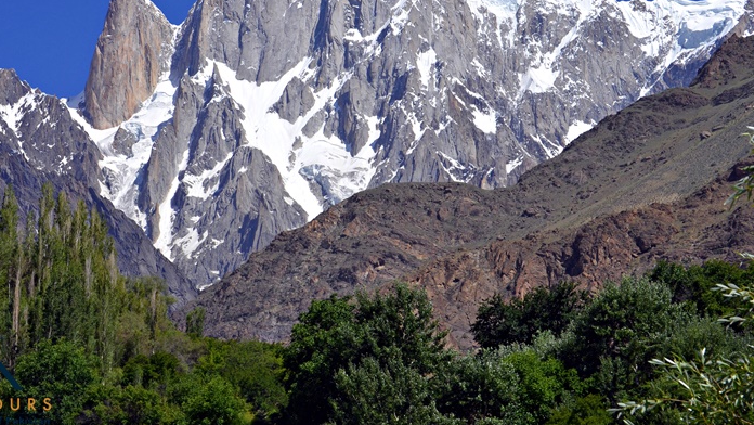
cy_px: 129
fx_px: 2233
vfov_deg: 10.8
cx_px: 344
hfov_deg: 19.2
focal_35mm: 112
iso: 100
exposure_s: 1/320
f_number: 9
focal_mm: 55
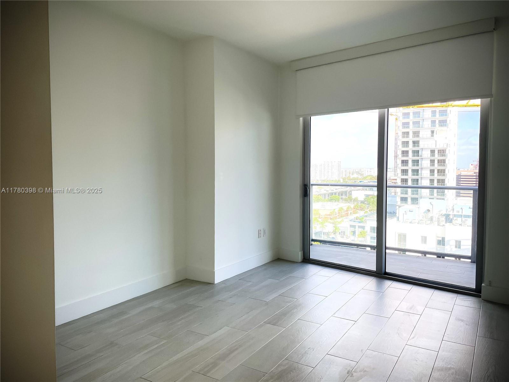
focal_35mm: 26
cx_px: 254
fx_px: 382
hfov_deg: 67.3
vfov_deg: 53.1
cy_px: 191
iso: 32
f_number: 1.6
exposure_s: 1/160
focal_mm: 4.2
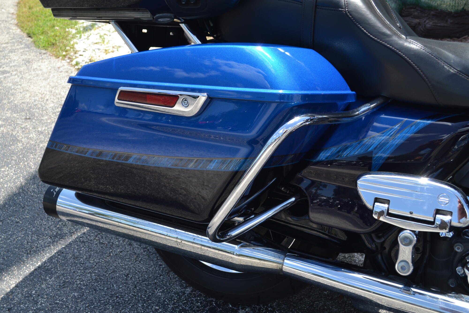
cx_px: 234
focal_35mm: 42
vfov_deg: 31.9
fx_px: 547
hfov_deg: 46.4
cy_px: 156
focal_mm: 28
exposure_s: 1/160
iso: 100
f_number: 6.3
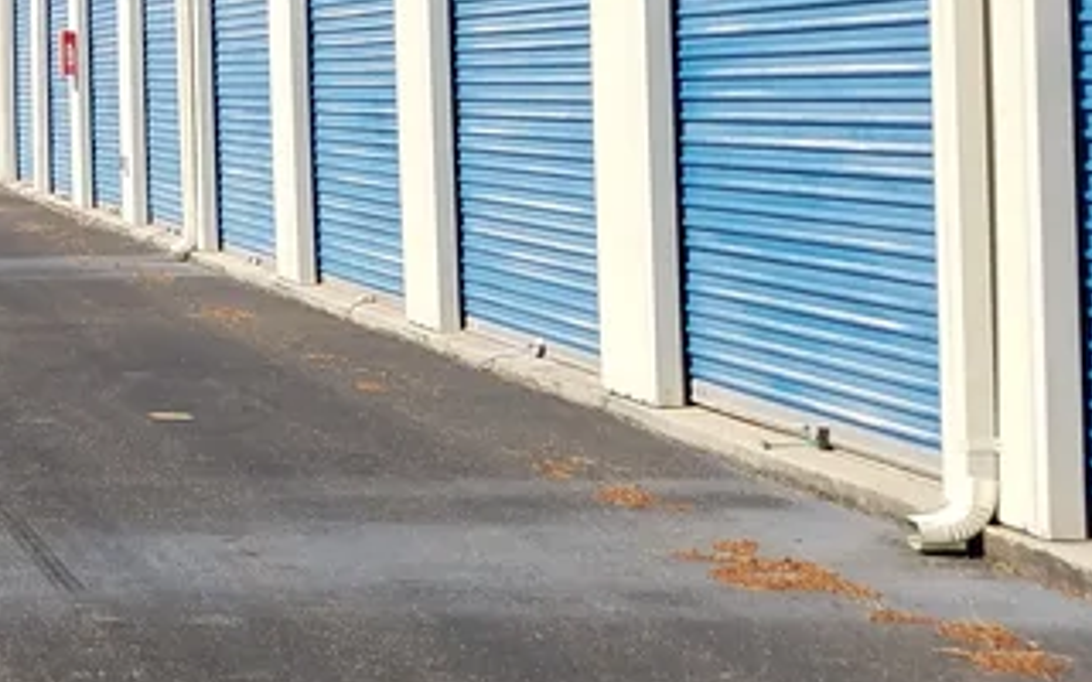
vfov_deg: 14.8
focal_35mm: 86
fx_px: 2559
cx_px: -468
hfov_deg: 21.0
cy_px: -68
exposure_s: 1/2448
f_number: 1.7
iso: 50
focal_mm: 4.2
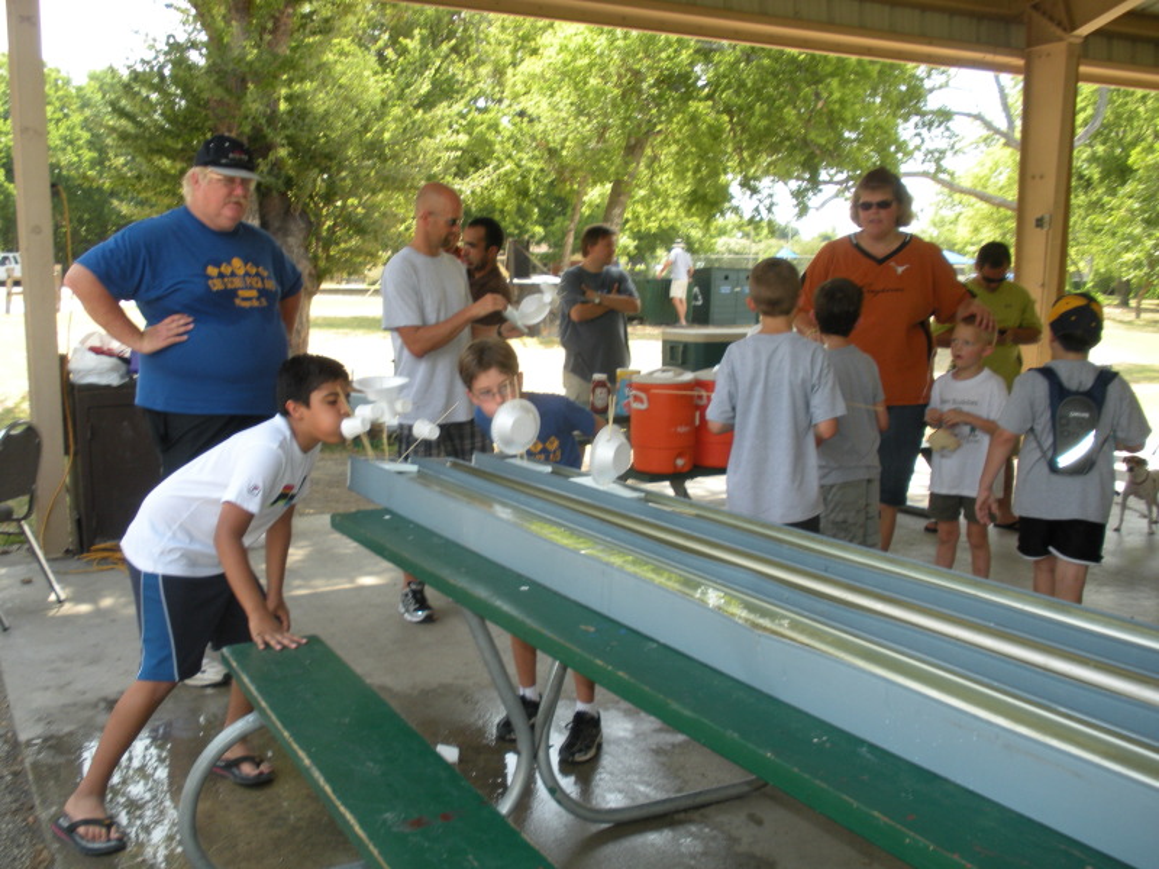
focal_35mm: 36
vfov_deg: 39.7
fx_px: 1205
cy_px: 434
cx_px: 580
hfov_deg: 51.4
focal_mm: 6.3
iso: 88
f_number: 3.5
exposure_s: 1/133
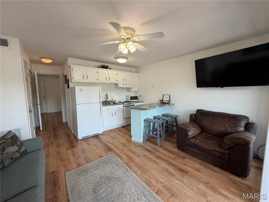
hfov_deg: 102.1
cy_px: 101
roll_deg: +1.7
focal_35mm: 14
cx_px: 134
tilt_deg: -5.7
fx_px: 109
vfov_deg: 85.7
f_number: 2.2
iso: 80
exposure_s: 1/120
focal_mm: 2.22
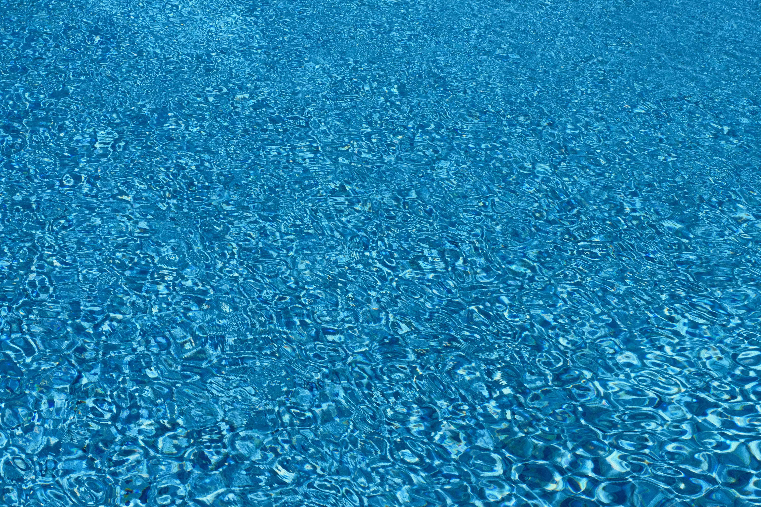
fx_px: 845
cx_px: 380
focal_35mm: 40
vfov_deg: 33.4
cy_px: 254
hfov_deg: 48.5
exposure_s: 1/1800
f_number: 16
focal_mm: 26.9
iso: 3200
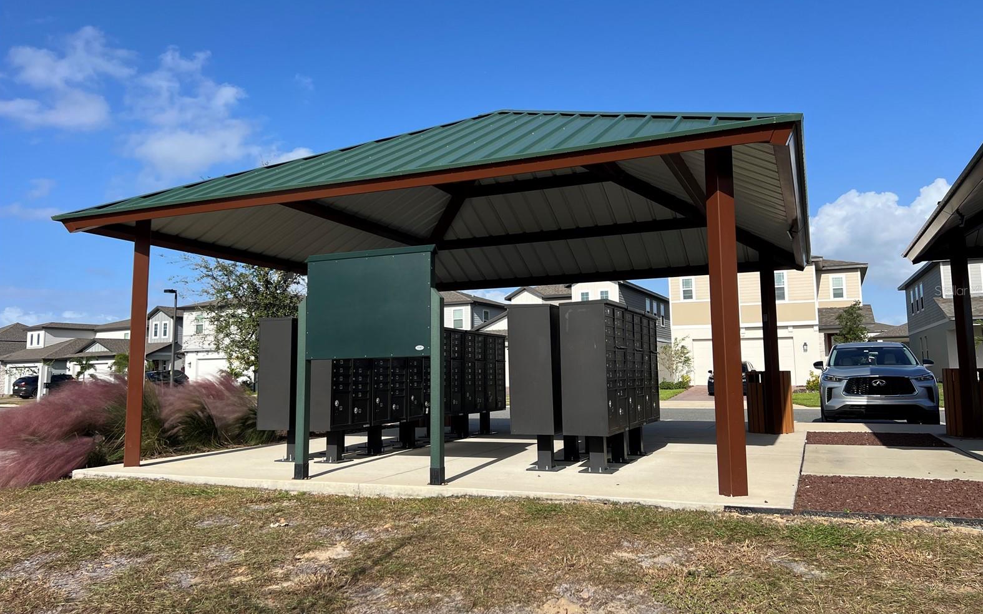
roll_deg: +2.1
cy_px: 290
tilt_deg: +7.5
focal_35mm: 28
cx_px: 494
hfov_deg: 66.5
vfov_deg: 44.5
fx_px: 750
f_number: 1.5
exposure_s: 1/4274
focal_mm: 5.7
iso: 50
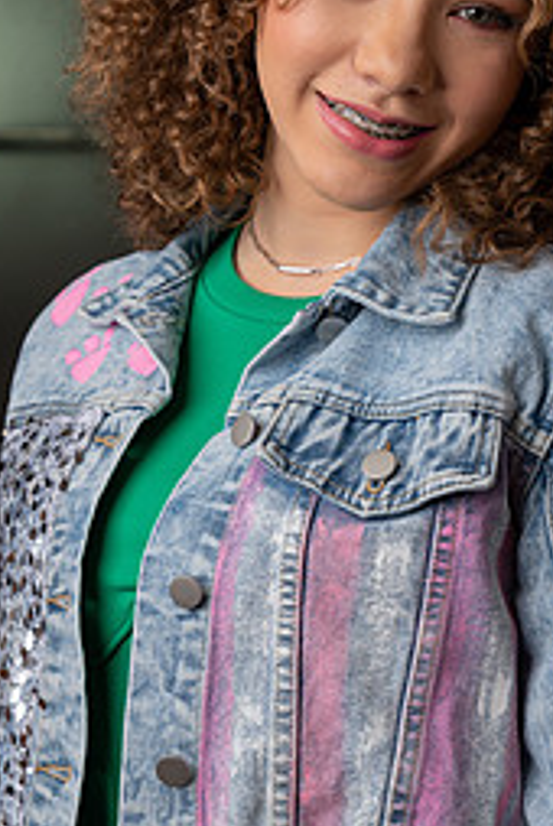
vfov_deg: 17.8
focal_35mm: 115
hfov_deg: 11.9
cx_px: 361
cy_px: 387
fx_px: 2642
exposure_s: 1/125
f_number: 5.6
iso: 100
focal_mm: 65
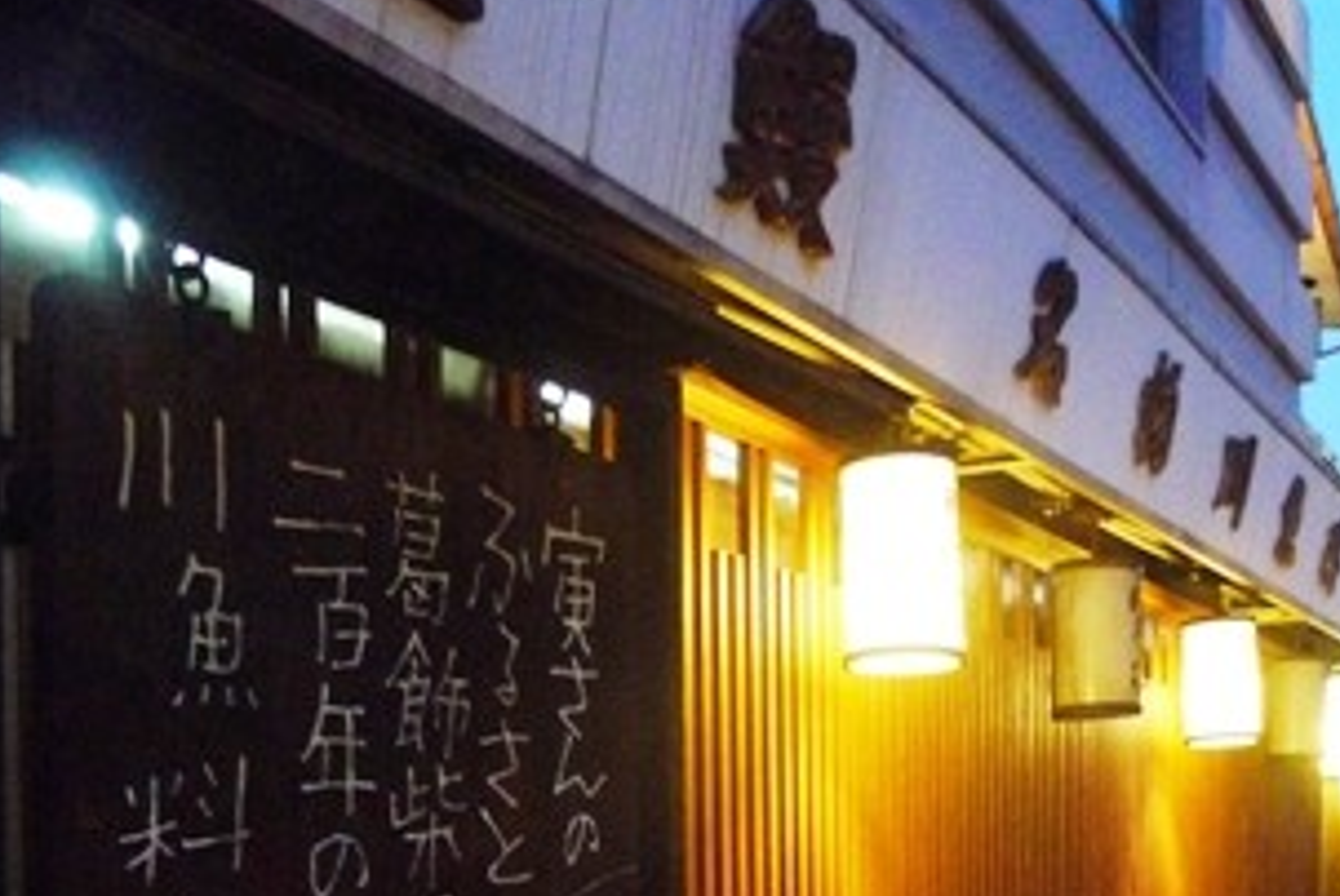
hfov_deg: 44.4
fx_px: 1639
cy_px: 898
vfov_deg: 28.6
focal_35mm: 44
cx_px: 728
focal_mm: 5.1
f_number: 2
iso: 800
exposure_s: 1/15
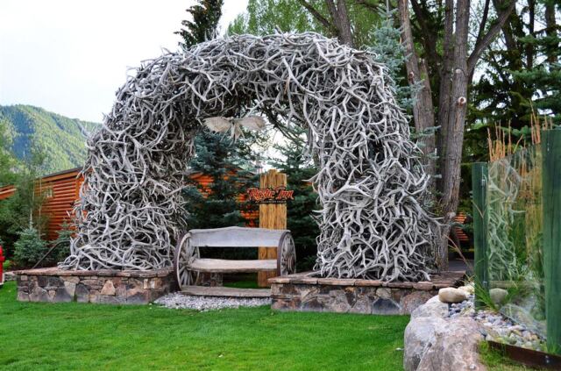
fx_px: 629
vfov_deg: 32.8
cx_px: 280
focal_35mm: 40
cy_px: 186
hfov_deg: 48.0
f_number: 5
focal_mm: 27
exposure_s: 1/100
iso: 200
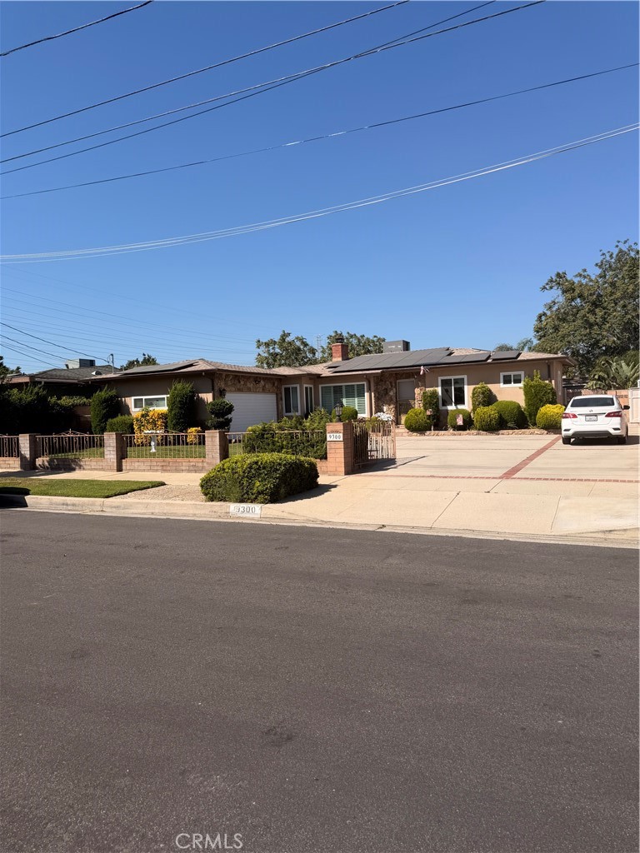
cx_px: 320
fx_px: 592
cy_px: 426
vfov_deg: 71.6
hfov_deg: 56.8
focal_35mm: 24
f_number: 1.78
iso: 80
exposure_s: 1/4975
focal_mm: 6.76
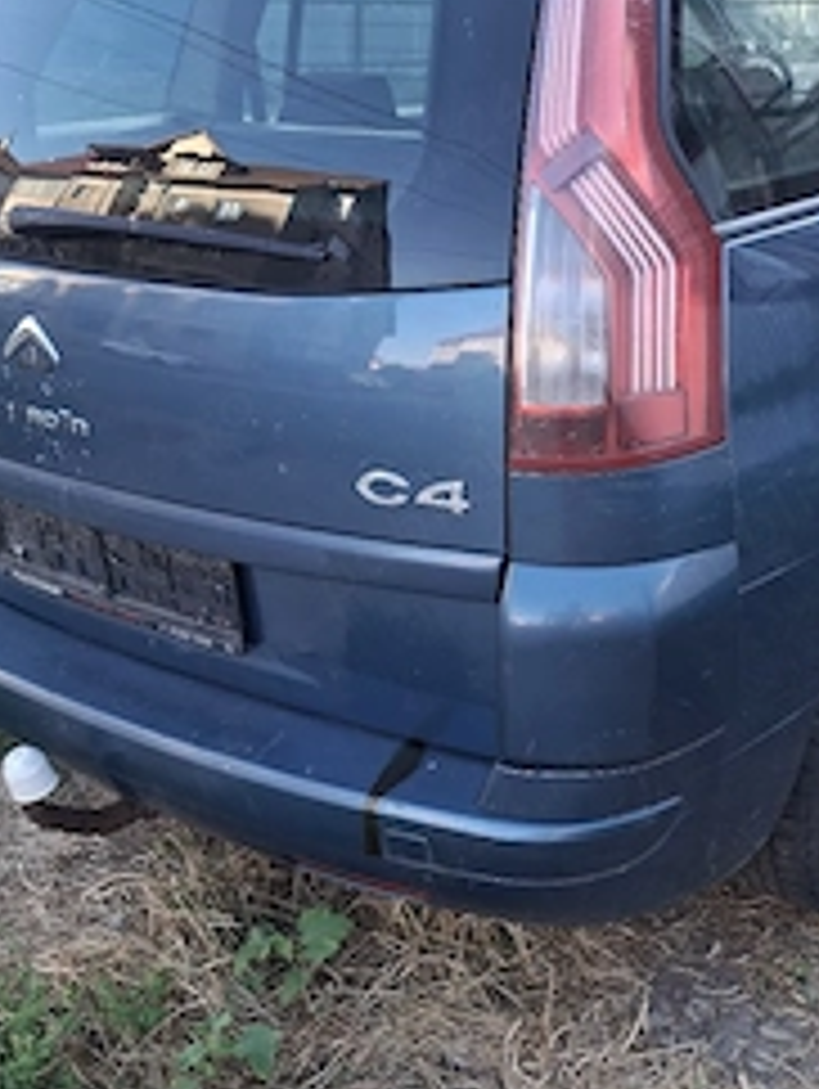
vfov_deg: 48.9
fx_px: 1197
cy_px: 549
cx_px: 549
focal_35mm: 38
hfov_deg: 37.4
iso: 50
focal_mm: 5.54
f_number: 1.8
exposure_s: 1/125
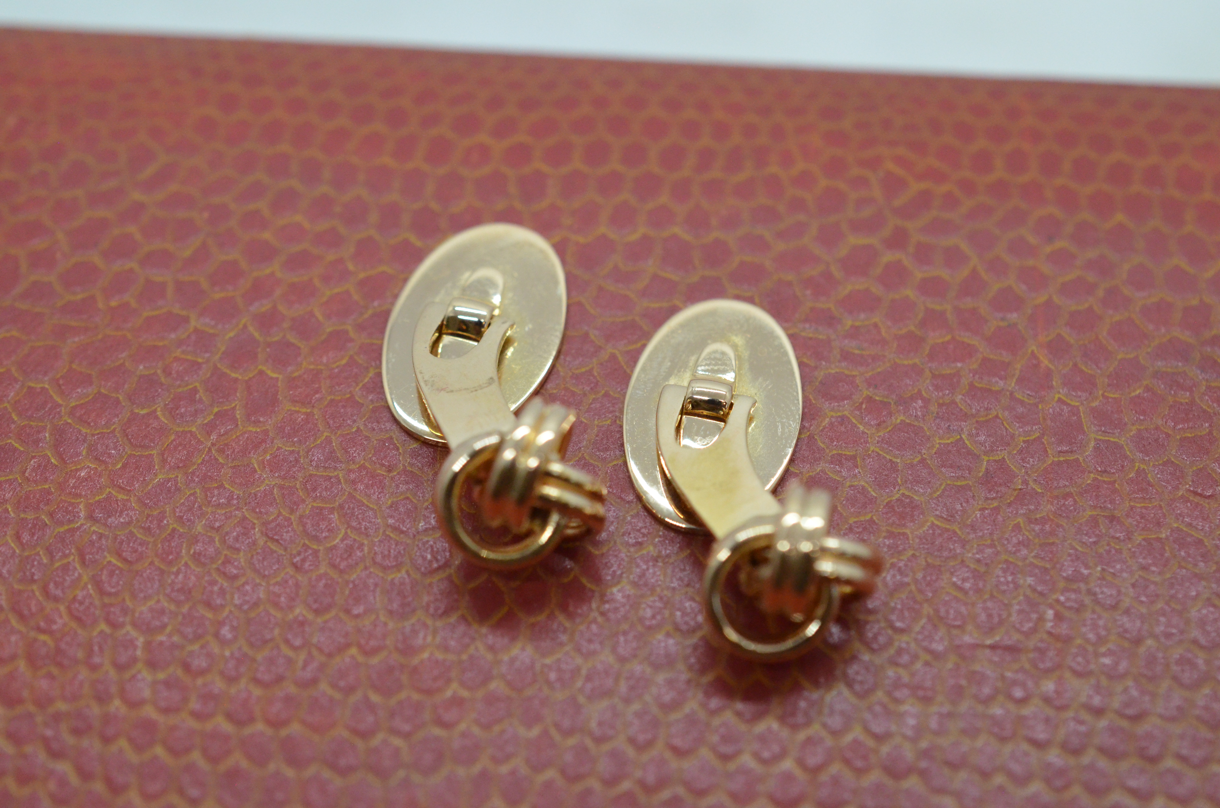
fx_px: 2029
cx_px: 610
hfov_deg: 33.5
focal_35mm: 60
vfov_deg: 22.5
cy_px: 404
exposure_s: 1/800
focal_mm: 40
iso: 2500
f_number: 6.3
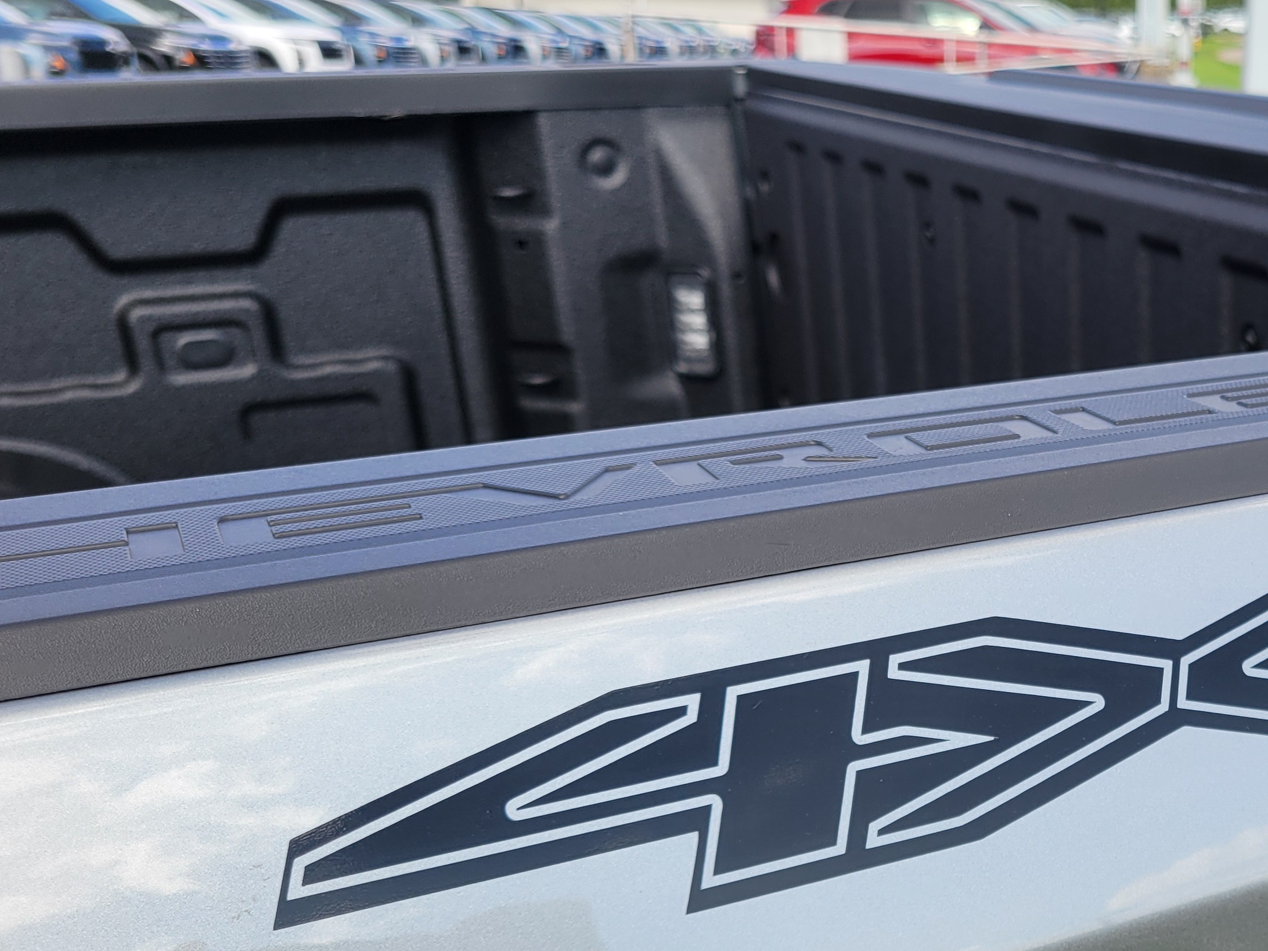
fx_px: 1758
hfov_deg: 37.4
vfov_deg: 29.7
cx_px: 1110
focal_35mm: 48
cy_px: 734
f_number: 1.8
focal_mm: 5.4
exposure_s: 1/838
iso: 40
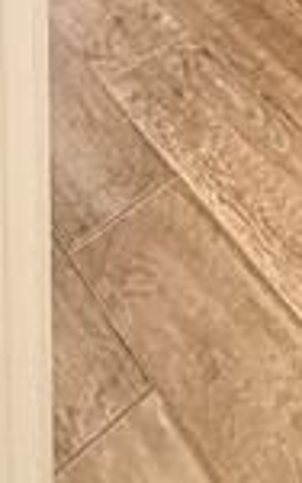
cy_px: -676
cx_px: 337
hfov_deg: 16.6
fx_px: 999
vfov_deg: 15.1
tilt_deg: -1.7
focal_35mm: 76
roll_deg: +0.7
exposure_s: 1/120
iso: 320
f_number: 2.2
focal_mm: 2.22
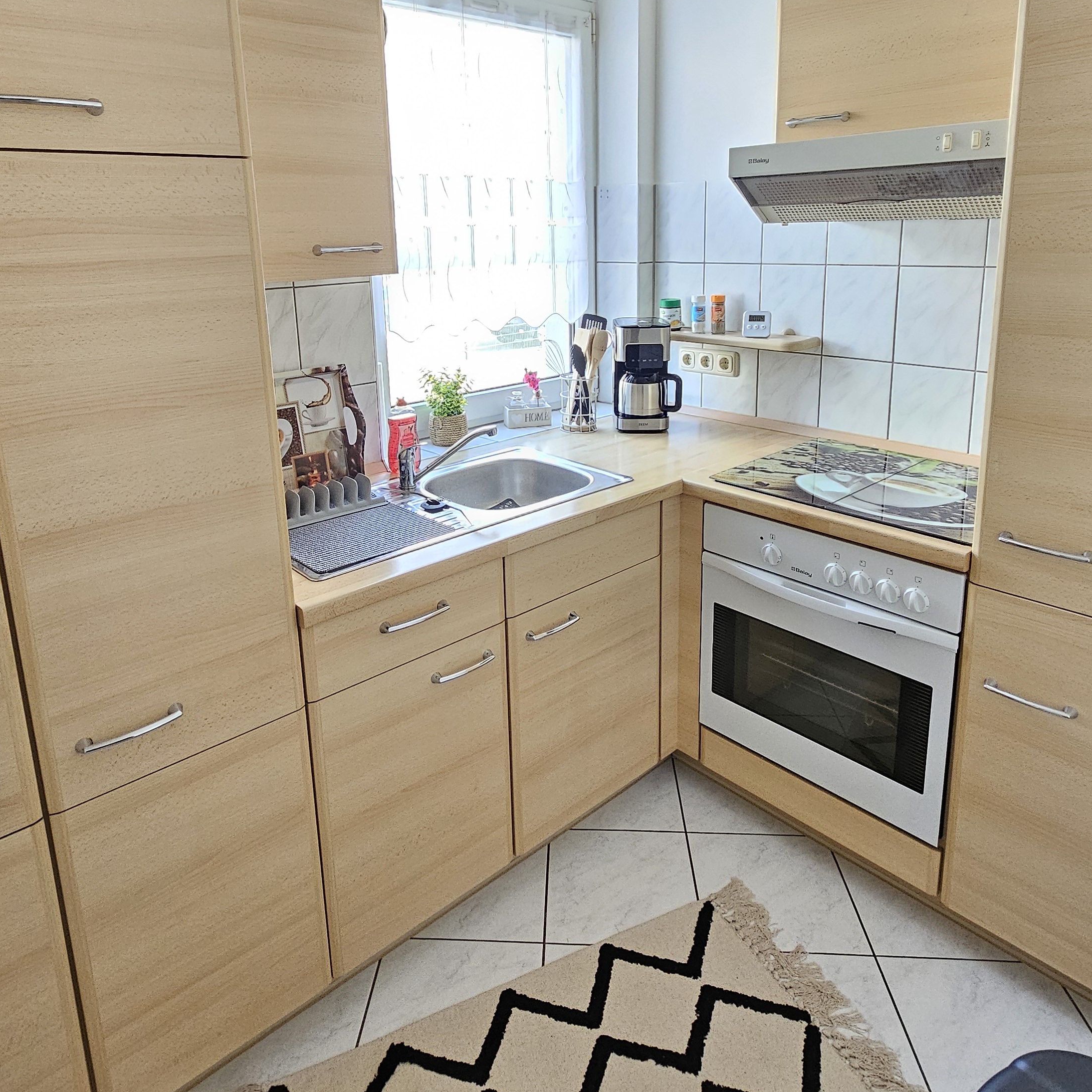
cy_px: 407
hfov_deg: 72.1
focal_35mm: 21
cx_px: 508
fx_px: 749
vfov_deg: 70.9
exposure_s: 1/33
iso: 400
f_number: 2.2
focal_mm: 2.2
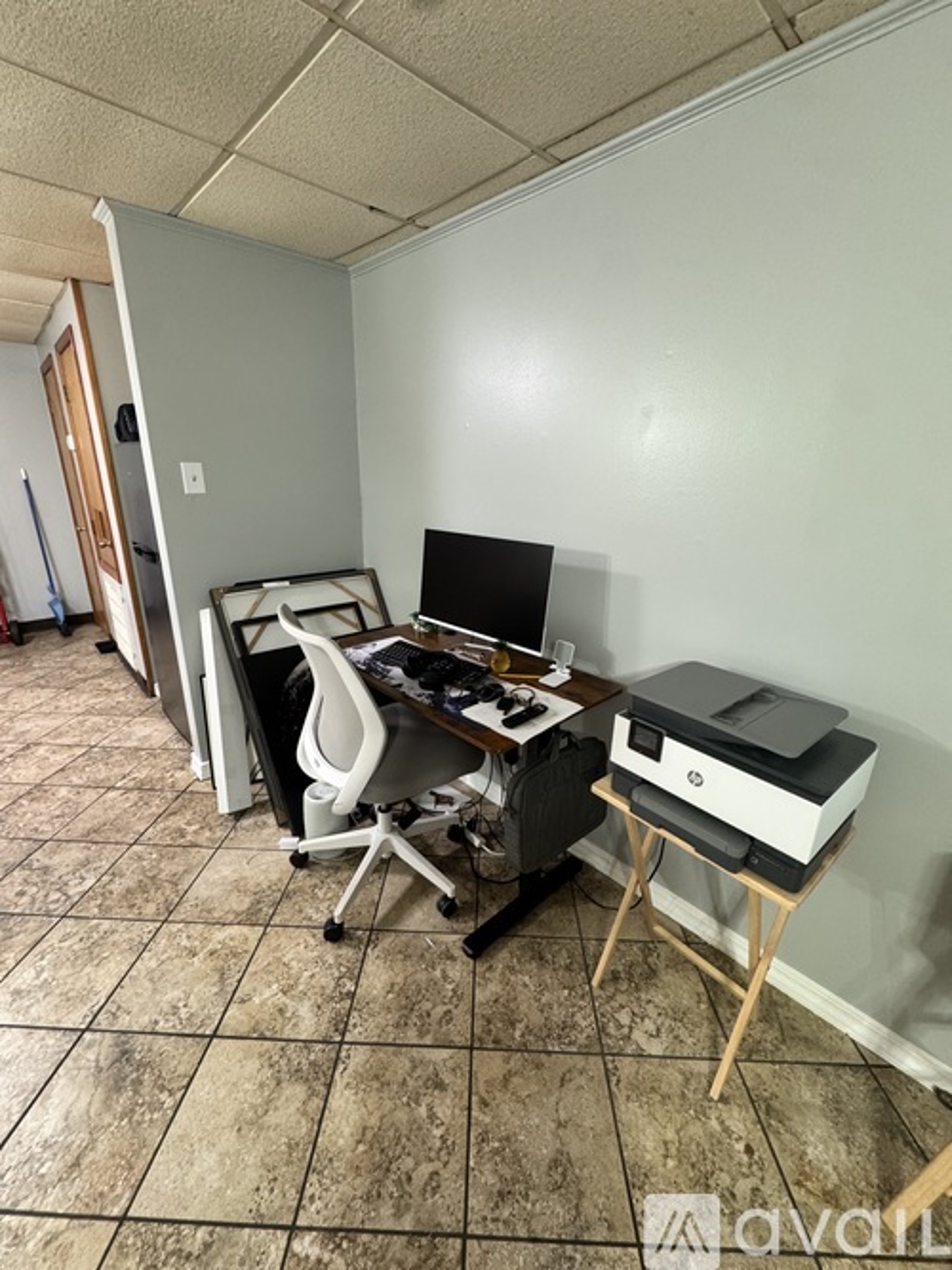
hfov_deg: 85.7
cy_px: 635
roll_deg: -0.9
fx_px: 514
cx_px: 476
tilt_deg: -16.9
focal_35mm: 14
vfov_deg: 102.1
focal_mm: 2.22
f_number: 2.2
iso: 500
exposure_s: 1/60
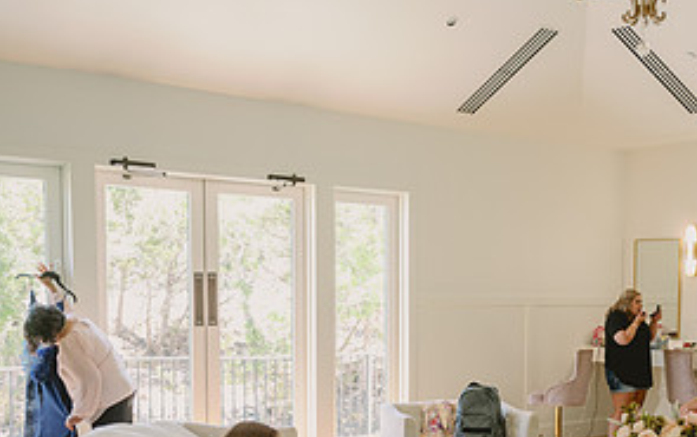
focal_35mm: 52
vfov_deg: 24.5
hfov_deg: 37.9
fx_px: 989
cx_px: 515
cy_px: 354
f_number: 2.8
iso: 250
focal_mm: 26
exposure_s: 1/100
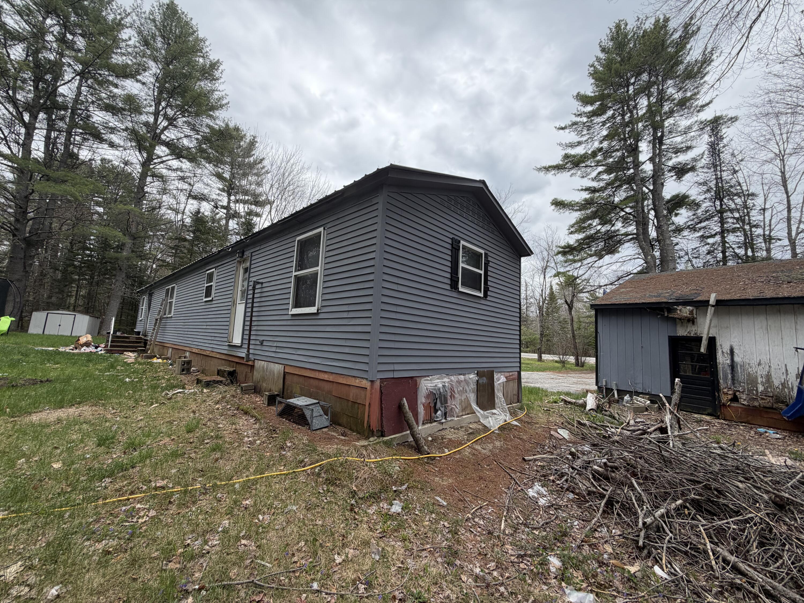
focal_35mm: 14
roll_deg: -2.1
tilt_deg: +6.8
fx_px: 325
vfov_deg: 85.7
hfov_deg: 102.1
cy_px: 302
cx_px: 402
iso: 40
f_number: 2.2
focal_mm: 2.22
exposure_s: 1/564
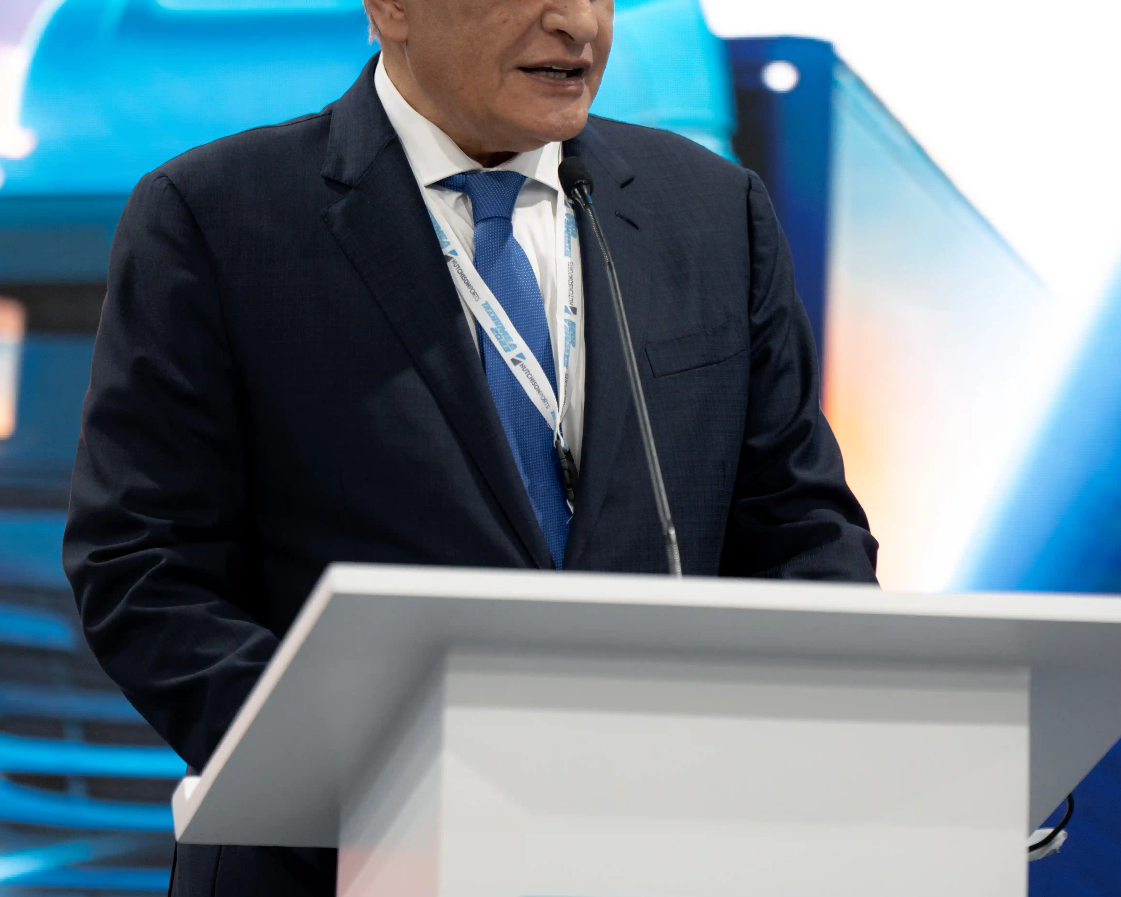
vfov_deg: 6.6
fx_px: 7830
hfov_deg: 8.2
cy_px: 436
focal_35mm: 236
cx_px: 560
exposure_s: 1/160
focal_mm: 167
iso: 1000
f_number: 2.8
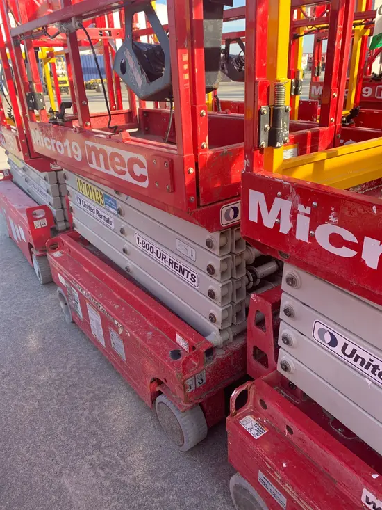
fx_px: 382
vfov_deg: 67.3
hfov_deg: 53.1
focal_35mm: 26
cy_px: 255
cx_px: 191
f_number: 1.8
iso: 25
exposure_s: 1/332
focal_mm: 4.25
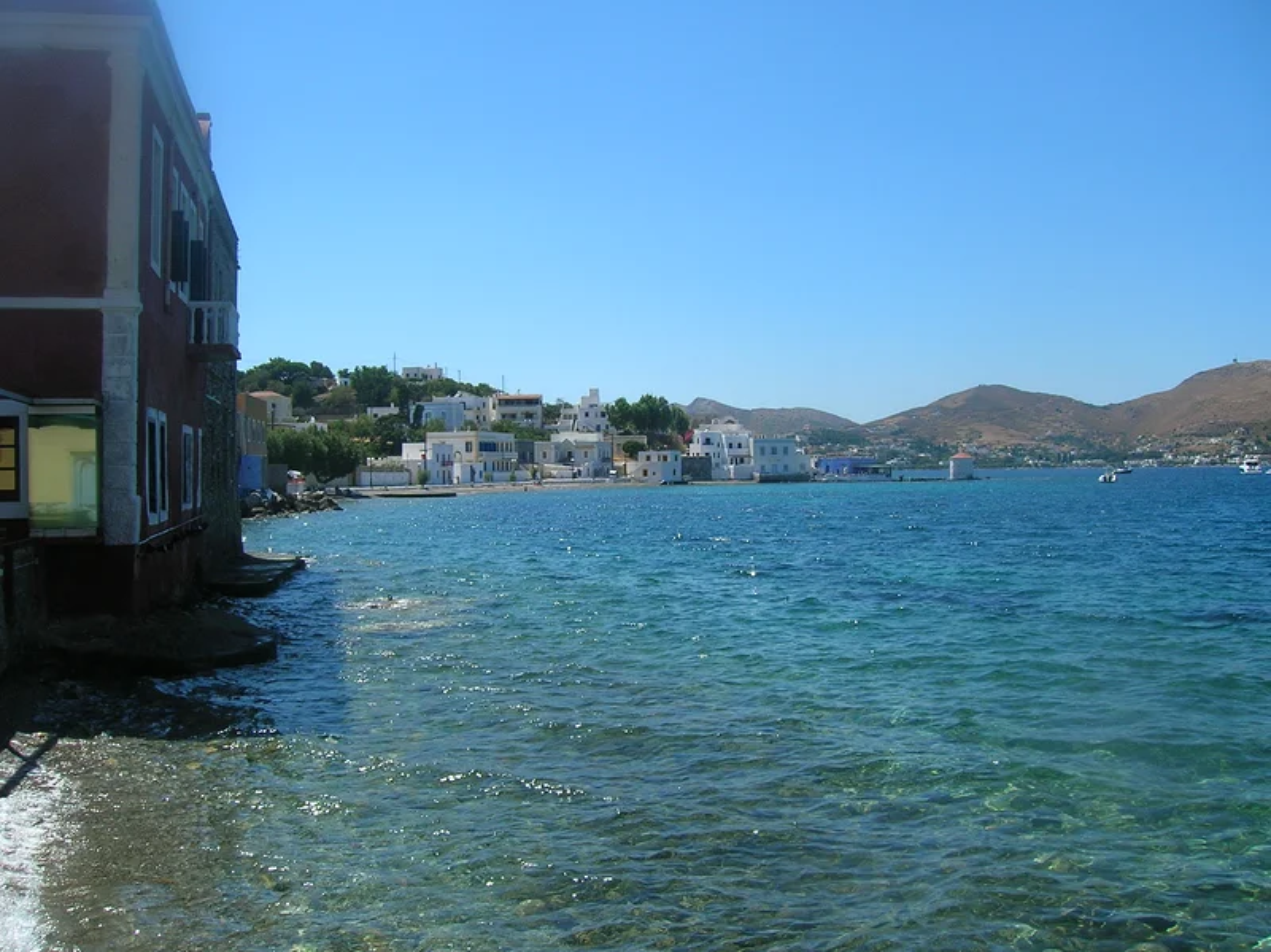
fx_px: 1248
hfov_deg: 54.0
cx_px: 636
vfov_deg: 41.8
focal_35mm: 34
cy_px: 476
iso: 50
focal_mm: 5.7
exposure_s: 1/530
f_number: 4.9
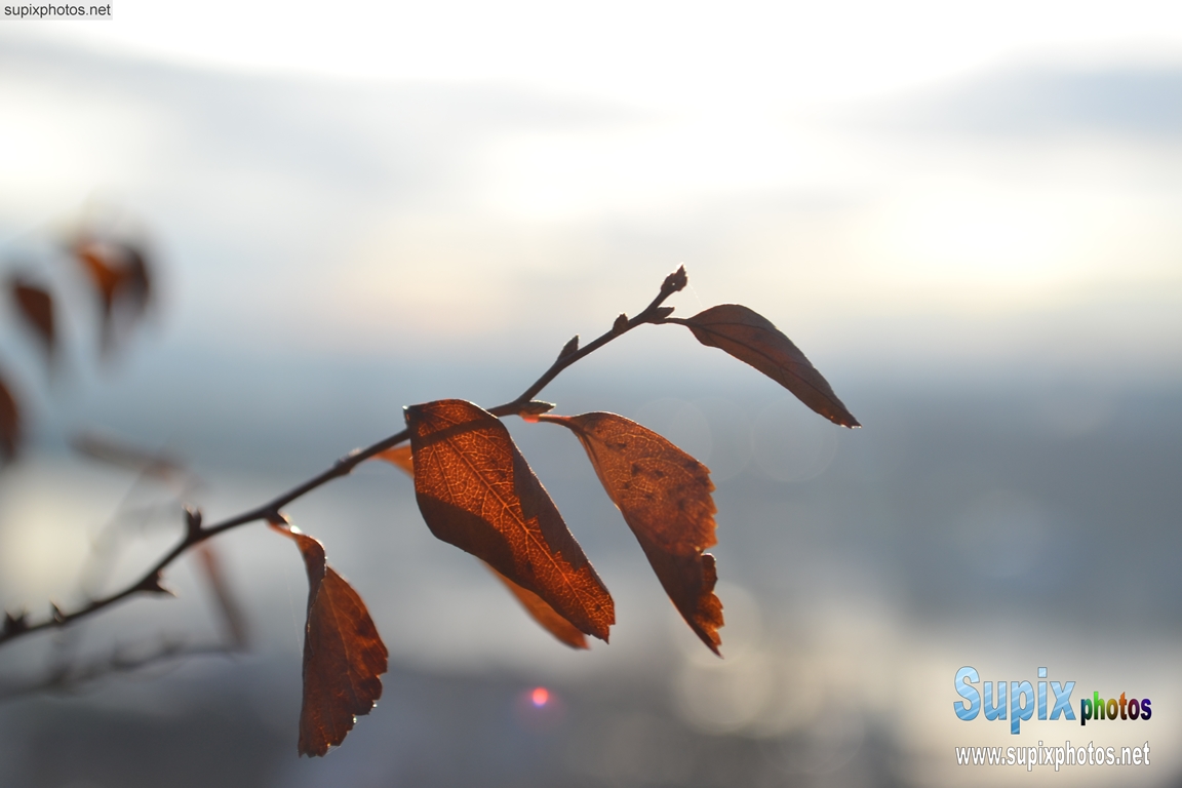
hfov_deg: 24.6
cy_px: 394
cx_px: 591
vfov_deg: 16.6
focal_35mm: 82
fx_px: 2709
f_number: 8
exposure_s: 1/250
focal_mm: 55
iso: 100
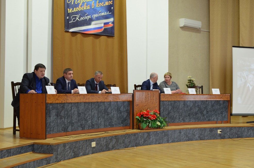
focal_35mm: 52
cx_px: 127
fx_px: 370
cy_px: 84
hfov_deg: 37.9
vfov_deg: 25.6
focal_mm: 35
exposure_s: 1/60
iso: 500
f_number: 4
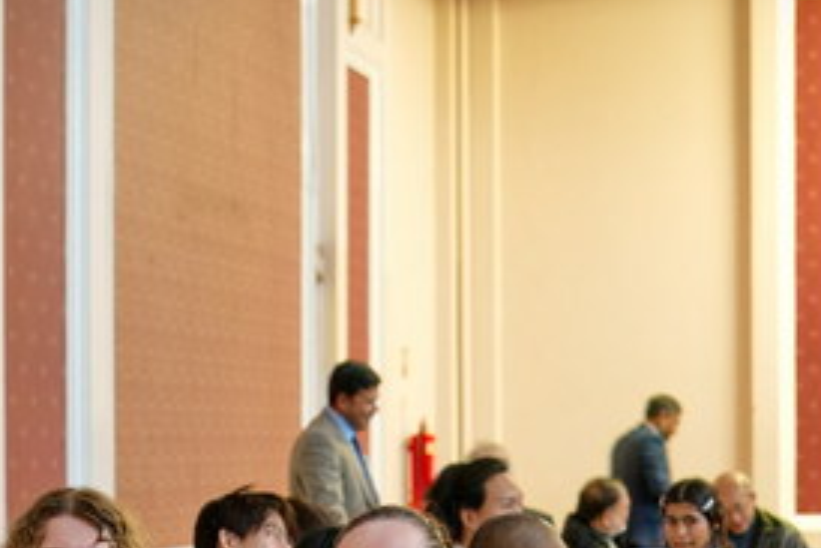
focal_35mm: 81
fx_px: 1848
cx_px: 476
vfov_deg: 16.5
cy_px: 551
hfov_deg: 25.0
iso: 2500
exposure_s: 1/40
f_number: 3.2
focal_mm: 37
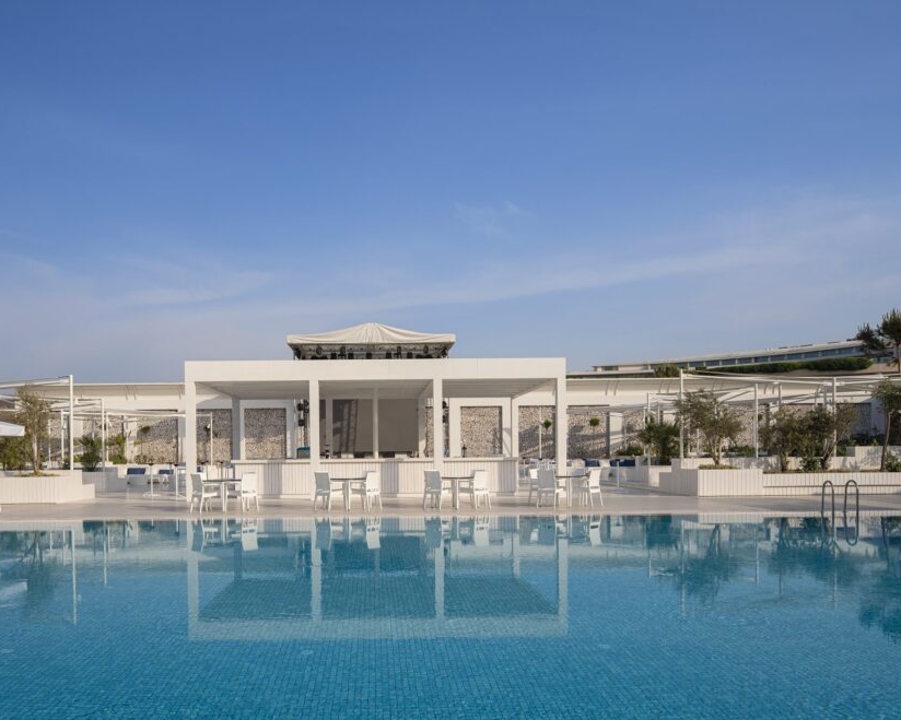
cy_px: 363
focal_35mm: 28
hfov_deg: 61.9
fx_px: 747
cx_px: 379
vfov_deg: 51.5
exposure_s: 1/100
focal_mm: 24
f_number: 8
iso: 100
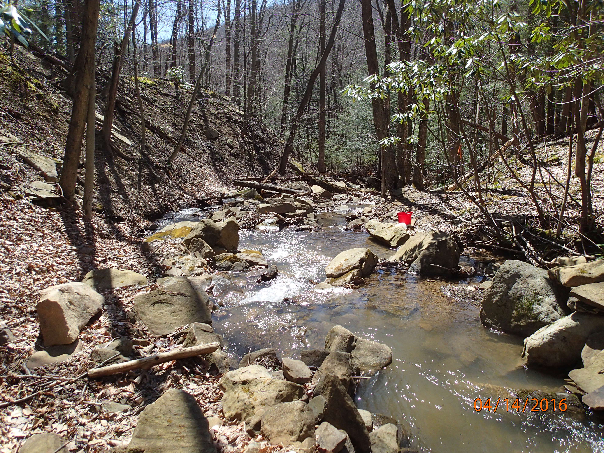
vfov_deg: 54.9
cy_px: 226
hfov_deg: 69.4
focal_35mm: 25
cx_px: 302
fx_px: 436
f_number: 2.8
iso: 200
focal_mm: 4.5
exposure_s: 1/1250
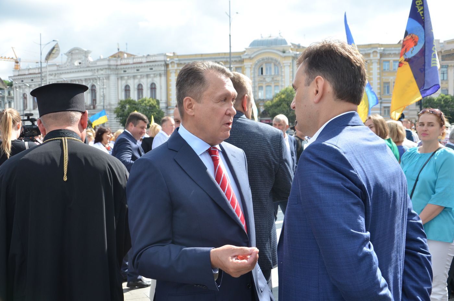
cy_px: 150
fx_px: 491
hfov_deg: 49.6
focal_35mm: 39
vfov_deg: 34.1
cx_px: 227
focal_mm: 26
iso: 250
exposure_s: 1/400
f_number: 8
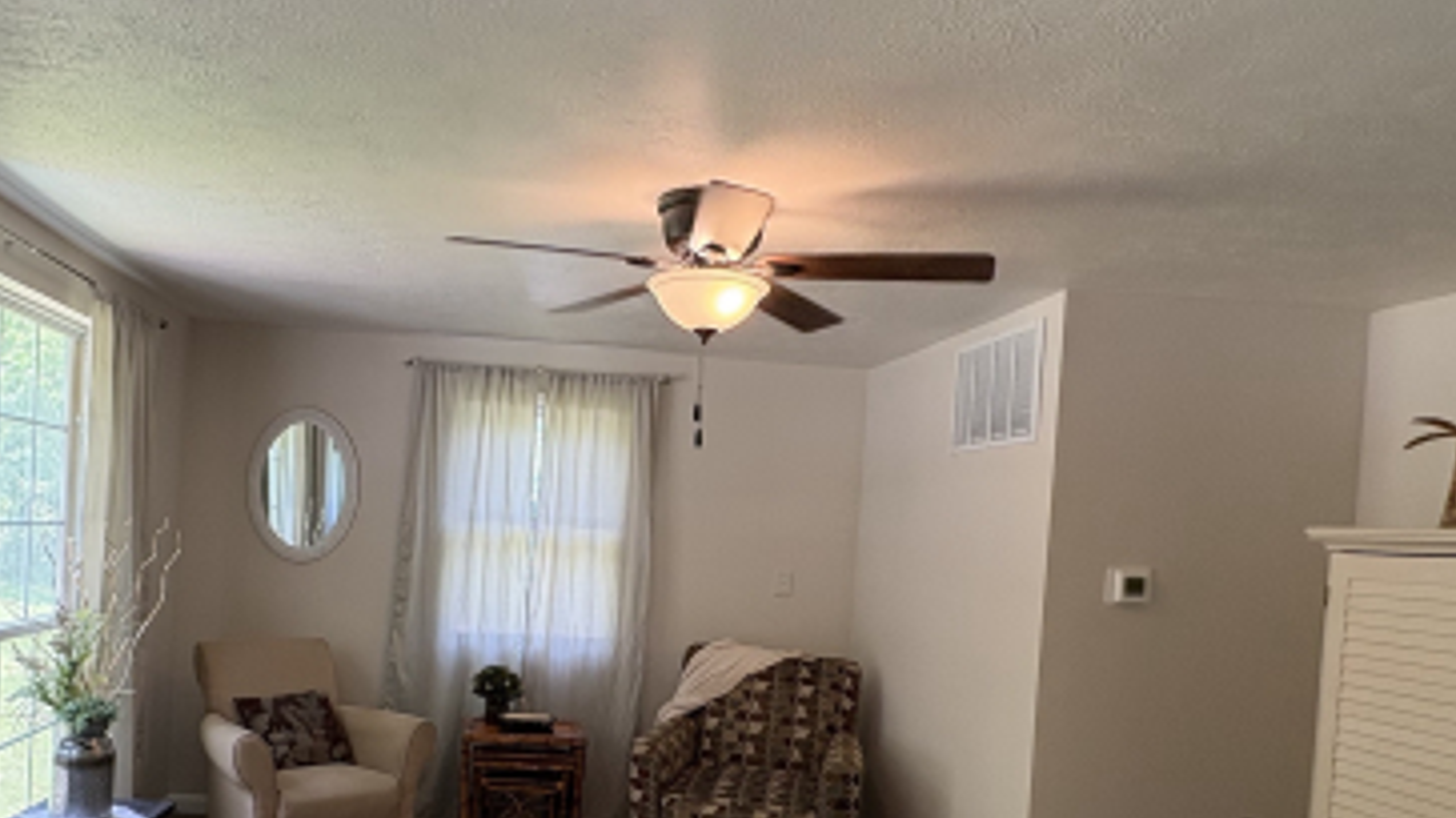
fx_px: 1081
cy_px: 553
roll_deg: -3.3
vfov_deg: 40.9
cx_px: 568
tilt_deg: -1.0
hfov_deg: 67.1
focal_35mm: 28
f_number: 2.2
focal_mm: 2.22
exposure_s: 1/99
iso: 125
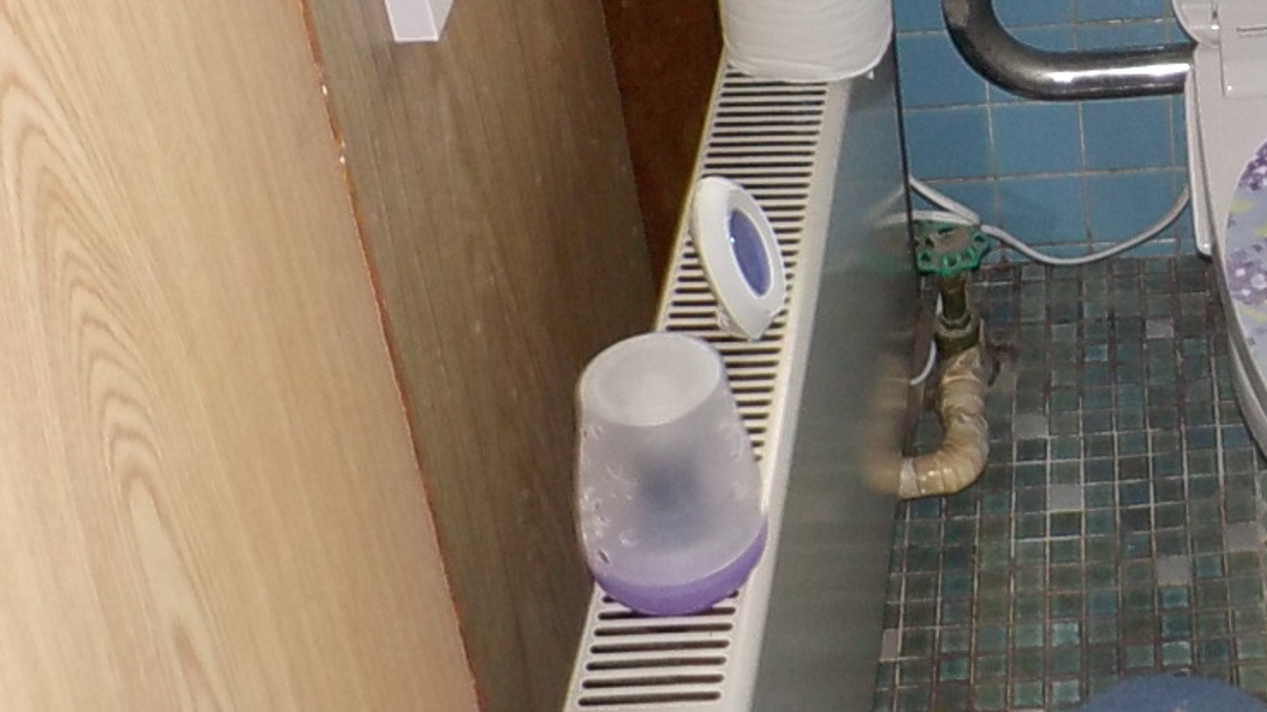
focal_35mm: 71
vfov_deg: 16.4
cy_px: -88
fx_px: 2385
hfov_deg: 27.9
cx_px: 1291
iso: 200
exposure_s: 1/30
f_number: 3.3
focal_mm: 4.1
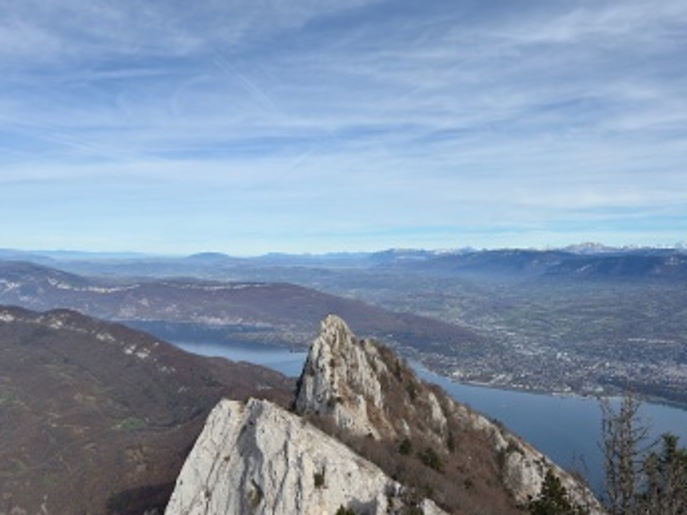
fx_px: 556
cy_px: 248
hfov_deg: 63.5
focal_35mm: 28
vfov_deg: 49.7
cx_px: 340
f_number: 1.78
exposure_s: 1/9434
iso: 100
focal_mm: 6.76
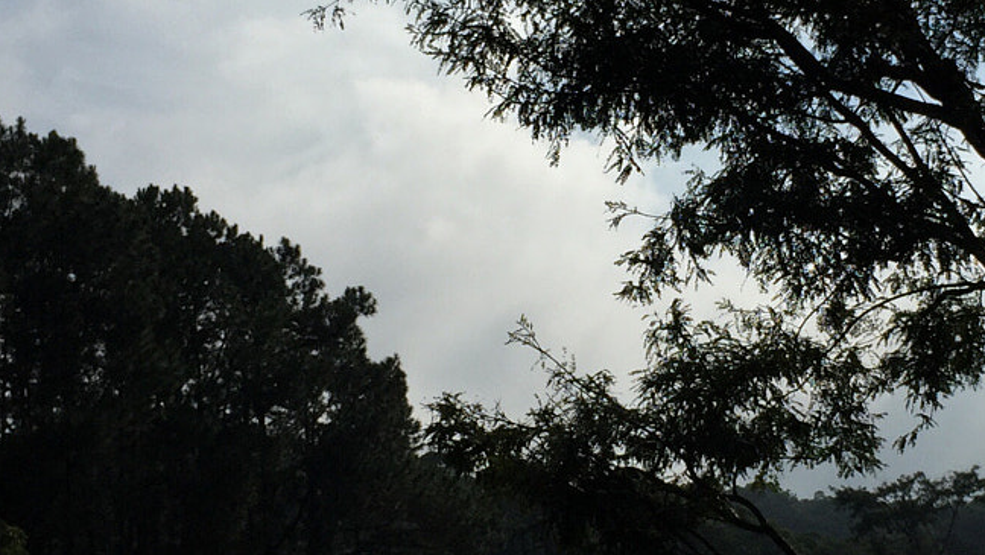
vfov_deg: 15.5
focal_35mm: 78
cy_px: 301
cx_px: 638
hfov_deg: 27.0
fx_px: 2038
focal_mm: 4.15
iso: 32
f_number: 2.2
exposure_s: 1/6623
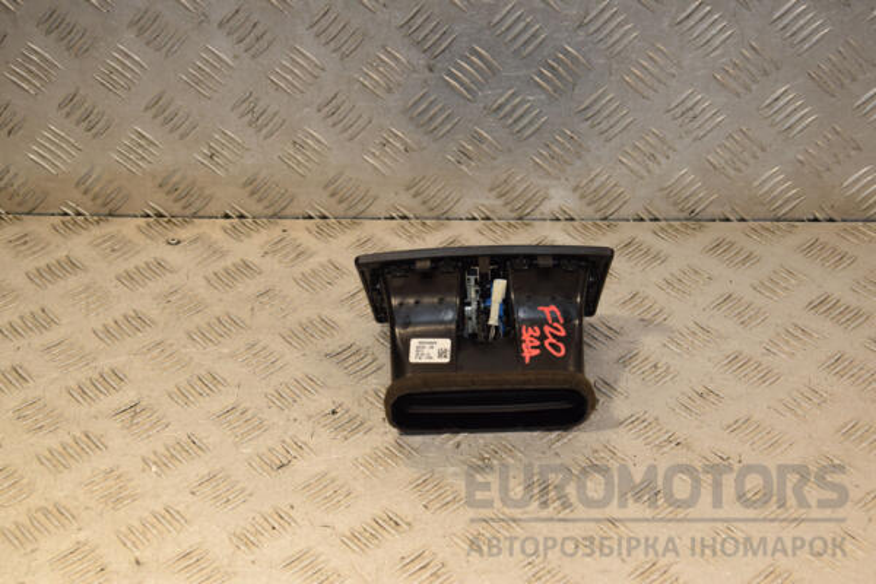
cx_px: 438
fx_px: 1460
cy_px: 292
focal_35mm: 60
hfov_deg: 33.4
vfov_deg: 22.6
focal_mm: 40
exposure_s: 1/200
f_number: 7.1
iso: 800
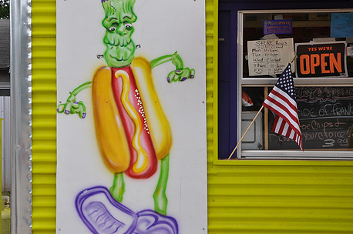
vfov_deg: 23.7
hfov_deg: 34.9
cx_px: 136
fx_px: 558
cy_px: 117
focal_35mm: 57
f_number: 9
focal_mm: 30
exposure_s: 1/80
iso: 200
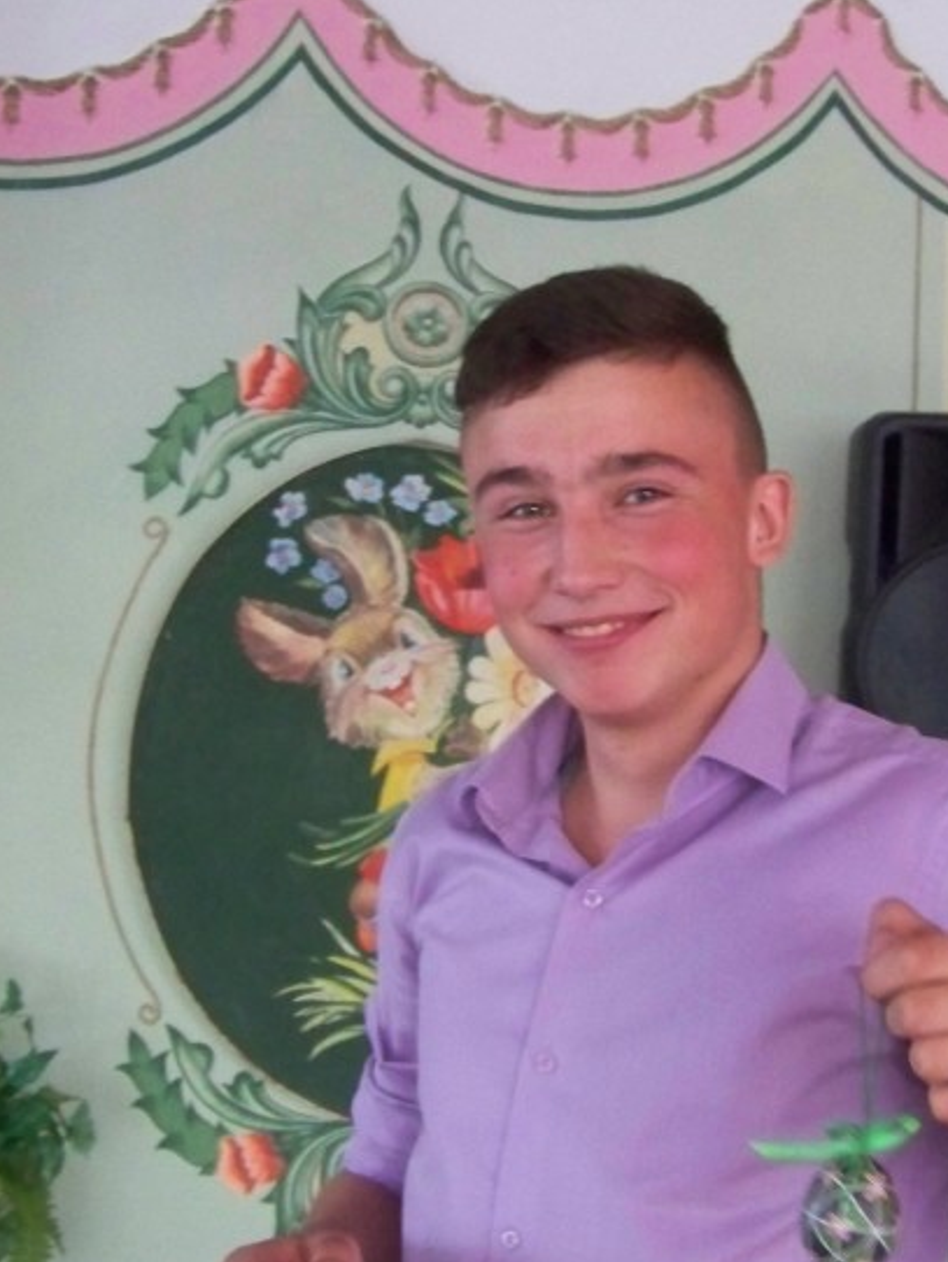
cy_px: 615
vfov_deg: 28.5
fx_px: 2481
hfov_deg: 21.6
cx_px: 550
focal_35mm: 68
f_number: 2.8
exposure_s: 1/60
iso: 400
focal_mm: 5.85
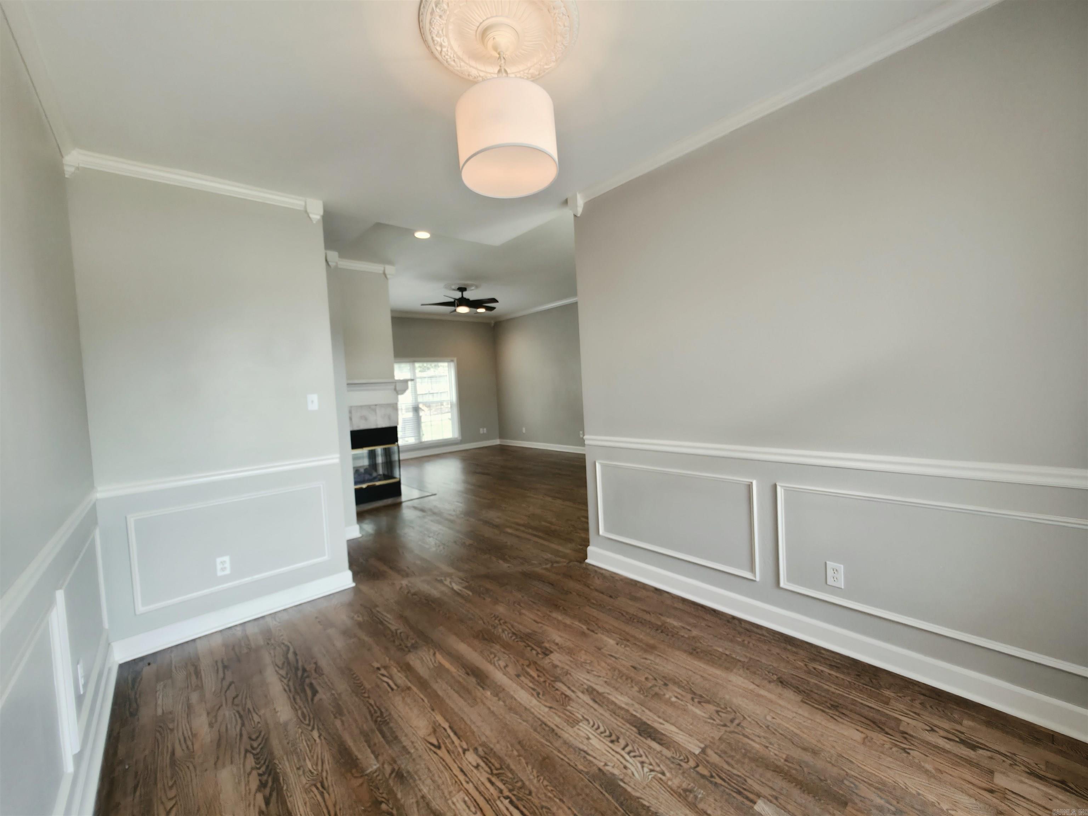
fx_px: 409
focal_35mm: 13
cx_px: 544
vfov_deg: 89.9
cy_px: 408
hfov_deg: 106.2
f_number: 1.9
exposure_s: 1/60
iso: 80
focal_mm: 2.2
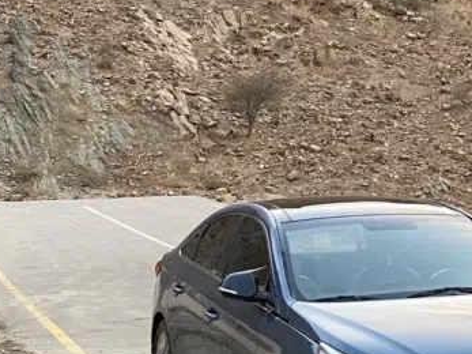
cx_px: 396
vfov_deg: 30.0
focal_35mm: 48
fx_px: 654
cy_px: 110
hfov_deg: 37.8
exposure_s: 1/60
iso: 200
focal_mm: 4.25
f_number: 1.8
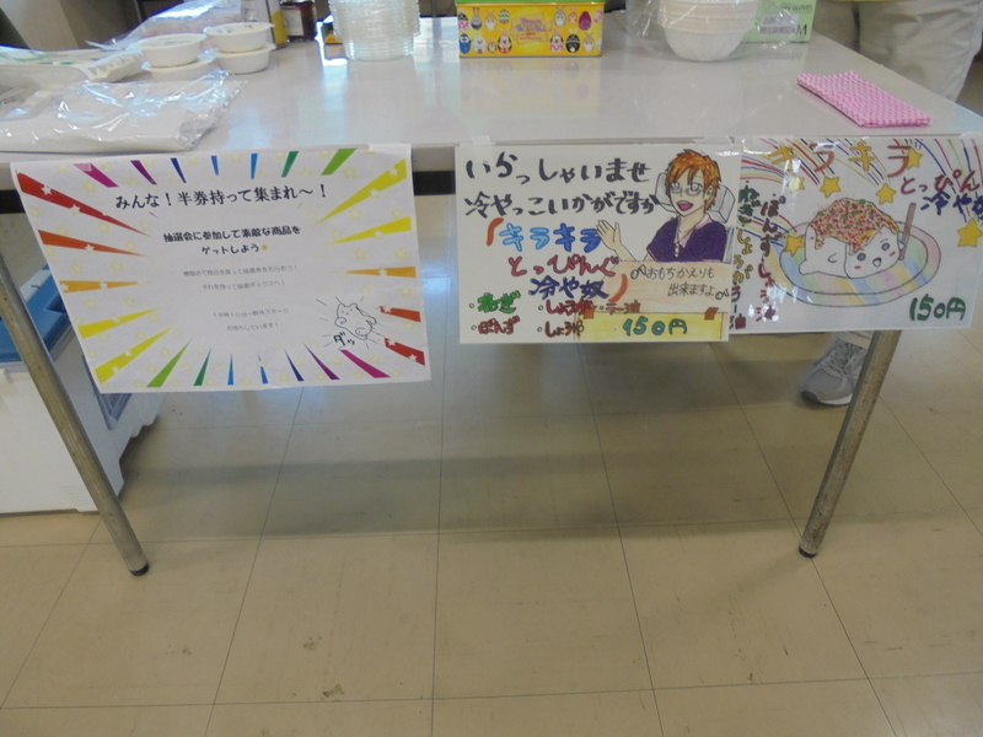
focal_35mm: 26
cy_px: 368
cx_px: 492
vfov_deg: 53.1
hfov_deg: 67.3
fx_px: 738
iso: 100
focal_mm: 4.6
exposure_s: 1/30
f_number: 3.5
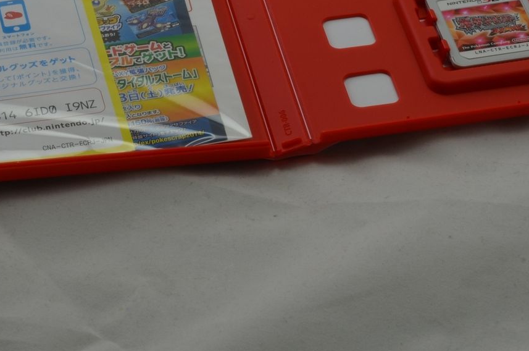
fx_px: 1848
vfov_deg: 10.7
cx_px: 251
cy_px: 1
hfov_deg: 16.3
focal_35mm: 126
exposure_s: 1/3
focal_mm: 40
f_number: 20
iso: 100
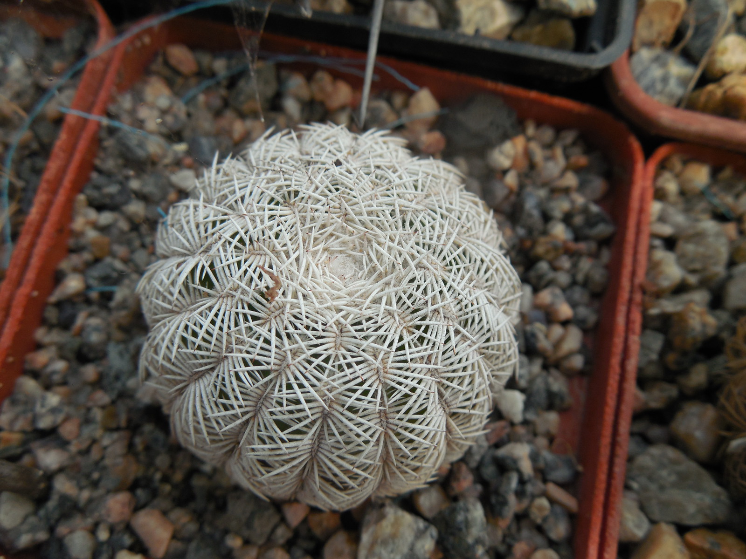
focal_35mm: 31
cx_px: 373
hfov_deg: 58.4
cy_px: 280
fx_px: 668
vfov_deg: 45.4
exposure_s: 1/200
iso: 125
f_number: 3.6
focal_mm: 5.6
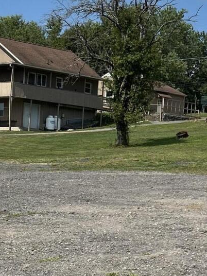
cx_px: 129
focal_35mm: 97
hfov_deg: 15.2
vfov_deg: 20.1
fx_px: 773
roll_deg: -2.7
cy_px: 193
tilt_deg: -0.5
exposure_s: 1/5076
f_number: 1.5
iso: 50
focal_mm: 5.7
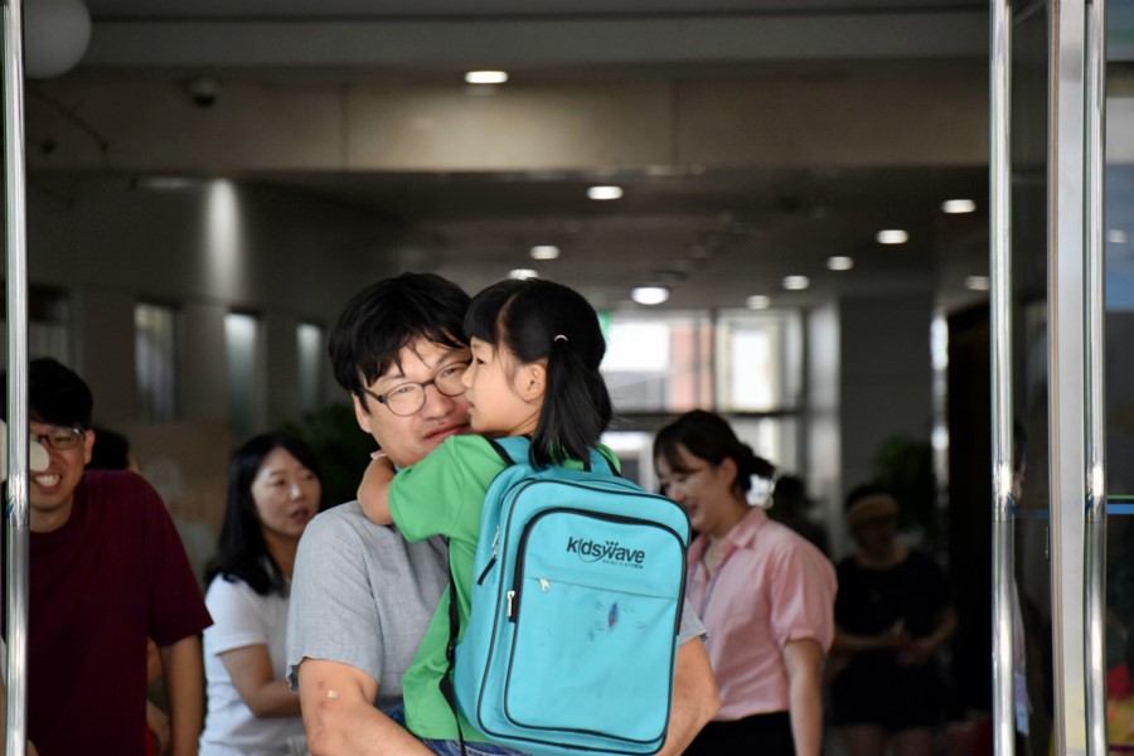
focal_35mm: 262
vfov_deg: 5.2
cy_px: 378
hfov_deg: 7.8
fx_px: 8268
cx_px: 567
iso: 800
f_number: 6.3
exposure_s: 1/125
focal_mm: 175
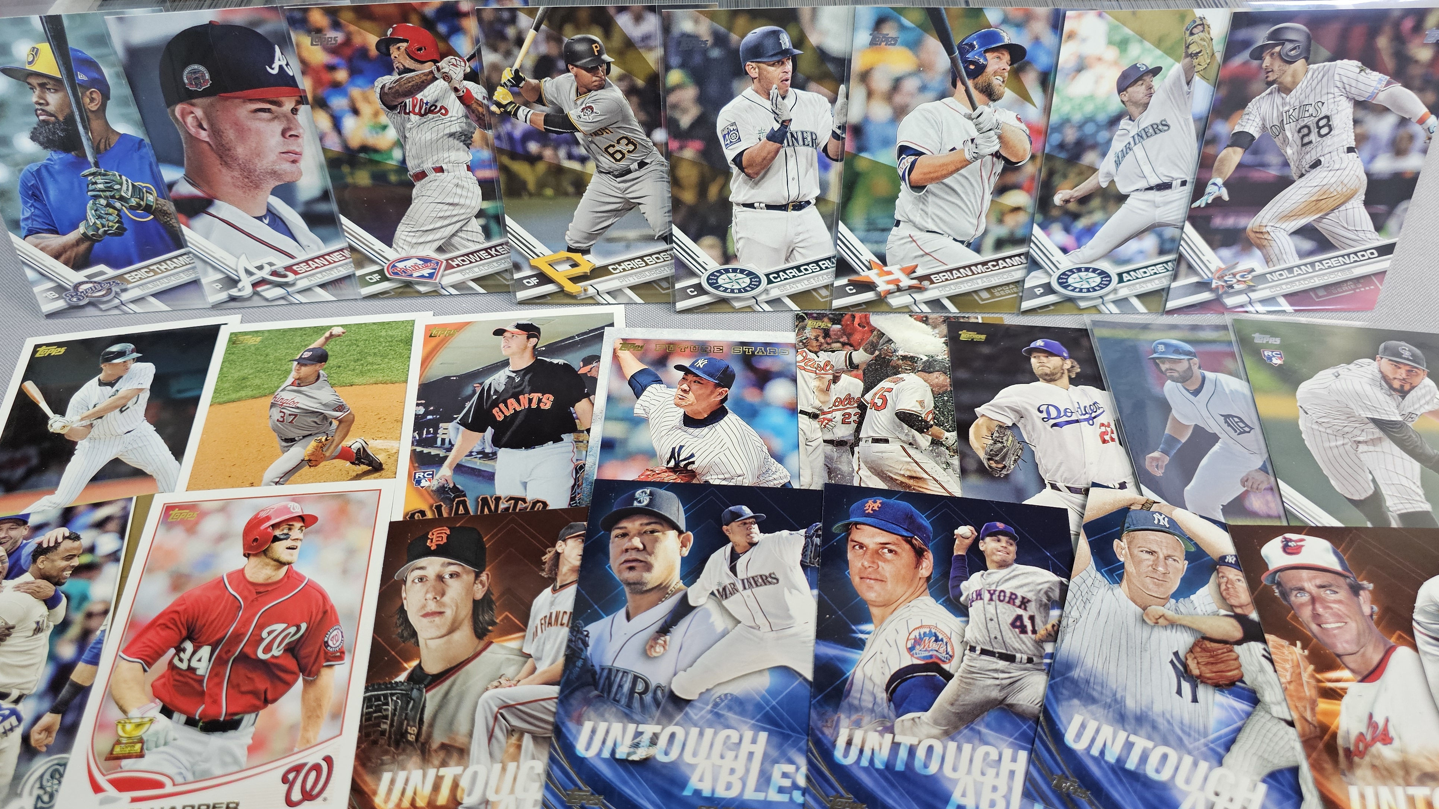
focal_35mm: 26
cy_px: 375
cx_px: 710
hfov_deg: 71.9
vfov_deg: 44.3
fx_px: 992
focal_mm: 6.3
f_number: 1.7
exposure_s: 1/120
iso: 320
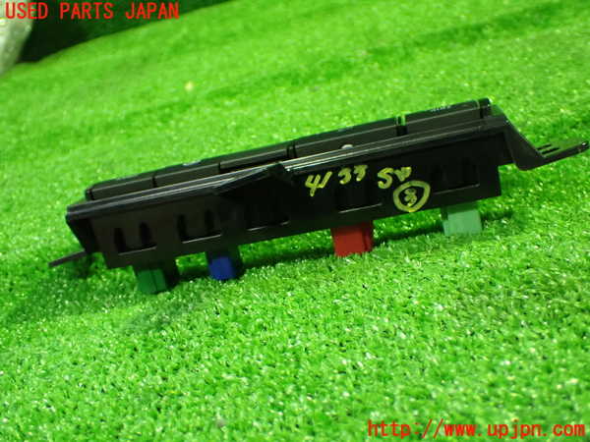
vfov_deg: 37.7
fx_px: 648
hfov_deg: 49.0
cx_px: 295
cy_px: 221
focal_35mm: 38
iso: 1250
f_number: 2.7
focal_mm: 6.83
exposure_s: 1/40
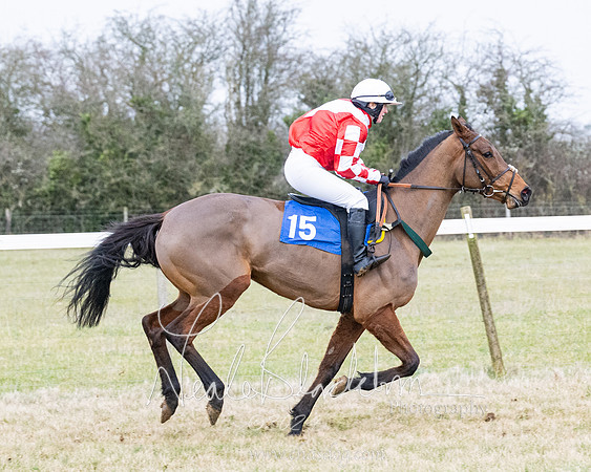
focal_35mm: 205
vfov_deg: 7.5
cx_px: 417
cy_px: 301
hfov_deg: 9.4
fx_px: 3591
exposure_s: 1/1000
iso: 1600
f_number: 4
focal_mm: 89
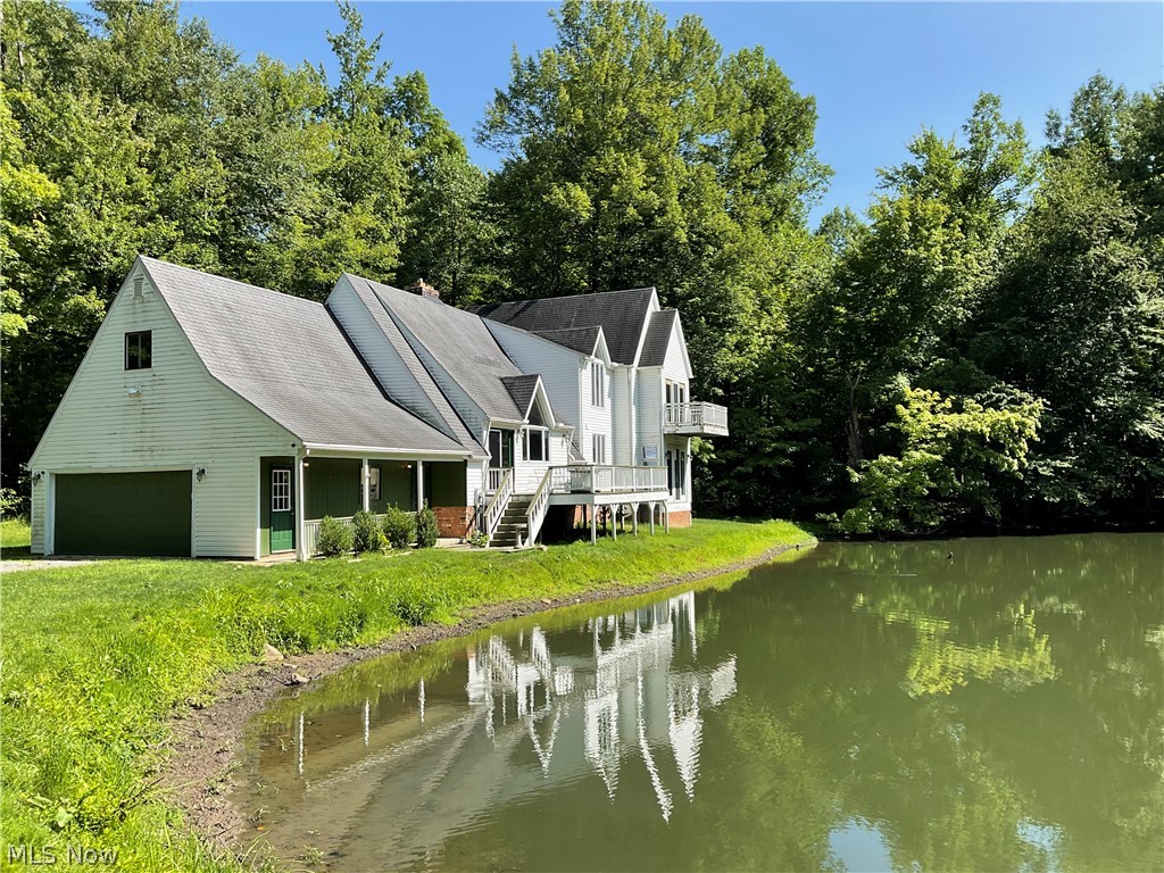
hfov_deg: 61.7
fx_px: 975
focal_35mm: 29
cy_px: 436
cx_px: 582
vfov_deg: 48.2
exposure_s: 1/842
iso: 16
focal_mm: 3
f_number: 1.8
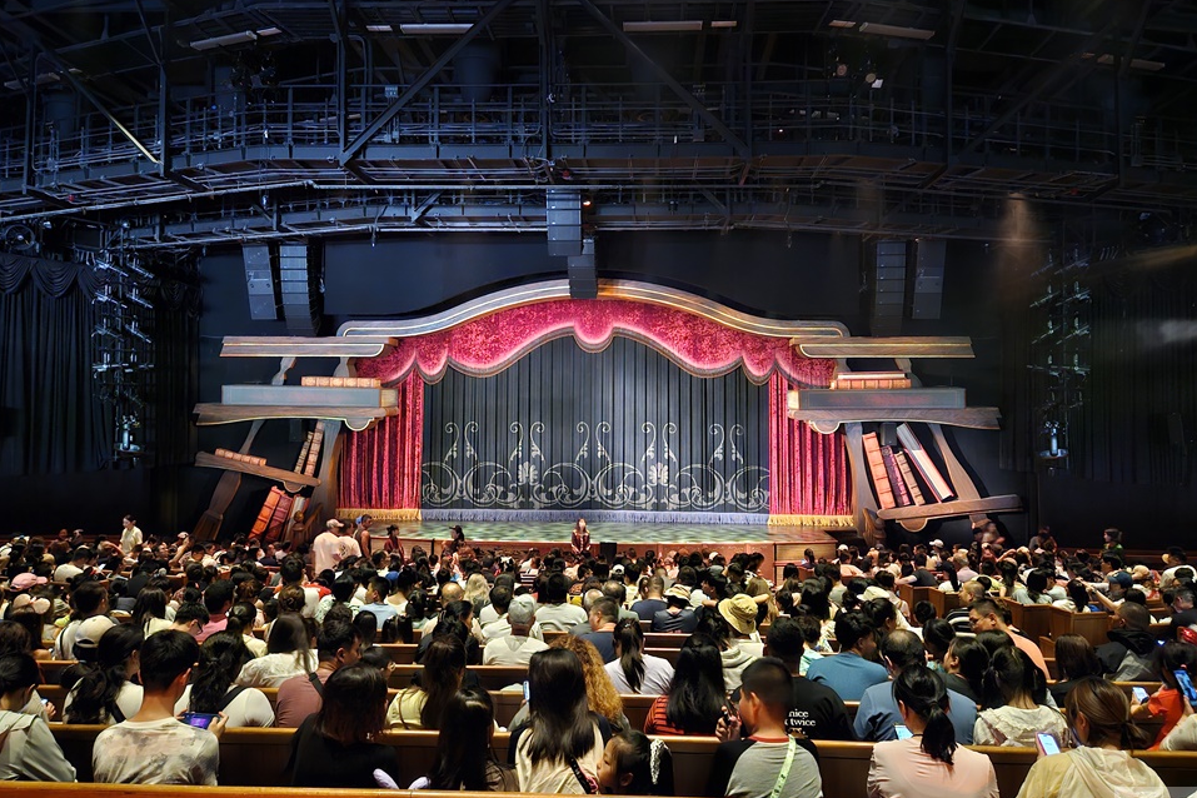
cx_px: 614
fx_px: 831
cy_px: 370
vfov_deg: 51.2
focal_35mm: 25
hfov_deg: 71.5
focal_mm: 5.4
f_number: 1.8
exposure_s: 1/15
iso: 1250
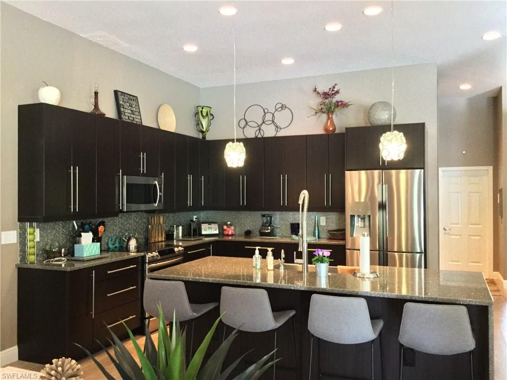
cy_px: 190
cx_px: 254
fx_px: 454
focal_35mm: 31
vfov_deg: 45.4
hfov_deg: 58.4
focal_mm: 3.3
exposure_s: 1/15
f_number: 2.4
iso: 400
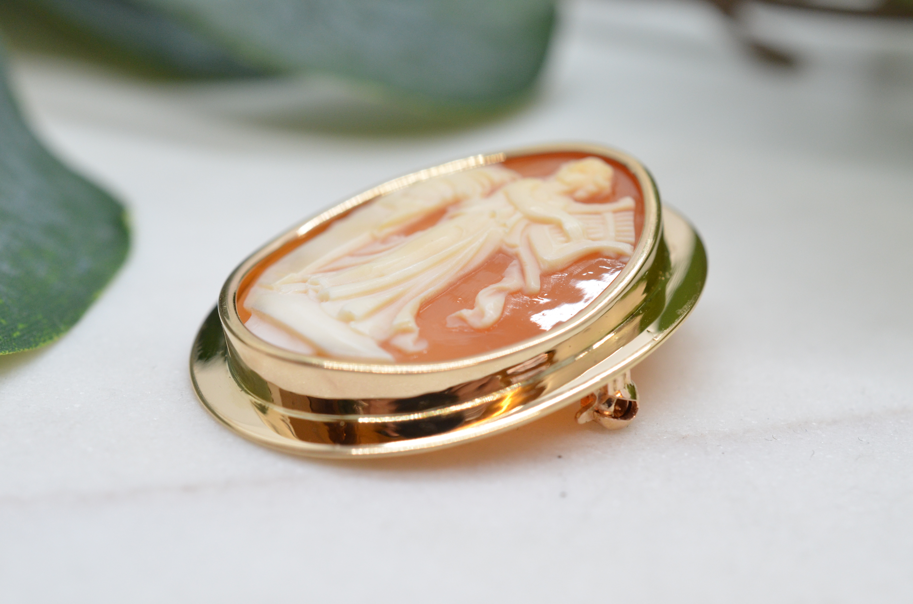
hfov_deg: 33.5
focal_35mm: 60
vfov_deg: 22.5
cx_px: 456
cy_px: 302
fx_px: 1519
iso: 1000
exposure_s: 1/160
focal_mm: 40
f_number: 9
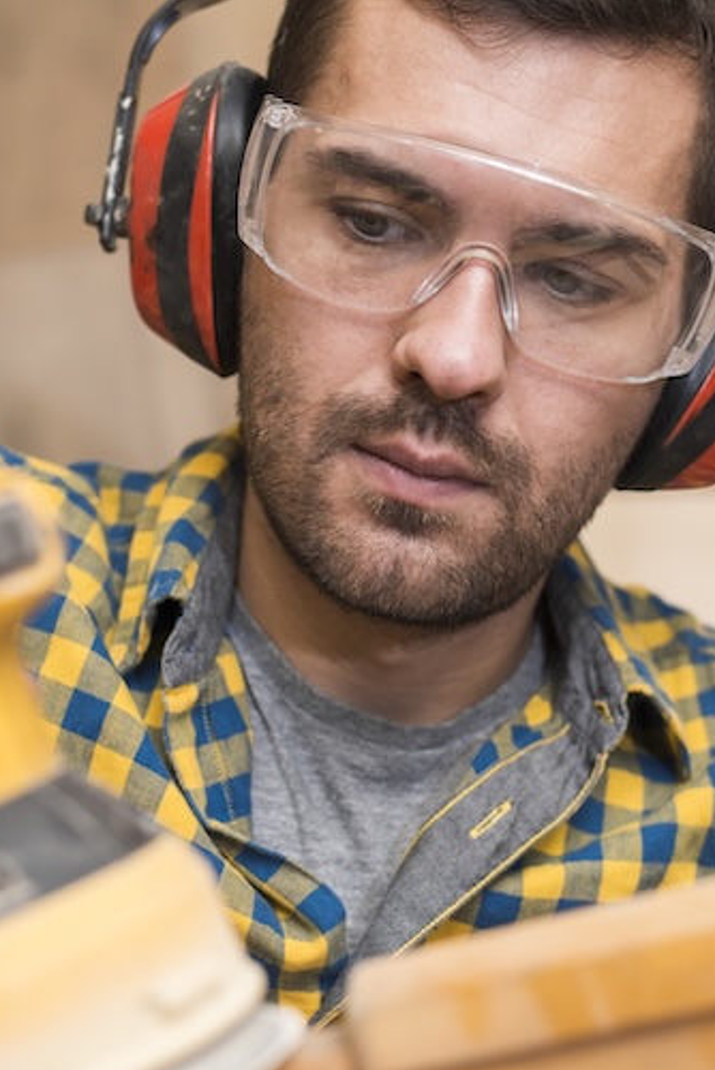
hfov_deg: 15.2
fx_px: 2677
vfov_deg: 22.6
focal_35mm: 90
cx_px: 358
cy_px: 472
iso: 320
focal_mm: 50
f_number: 2.8
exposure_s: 1/160
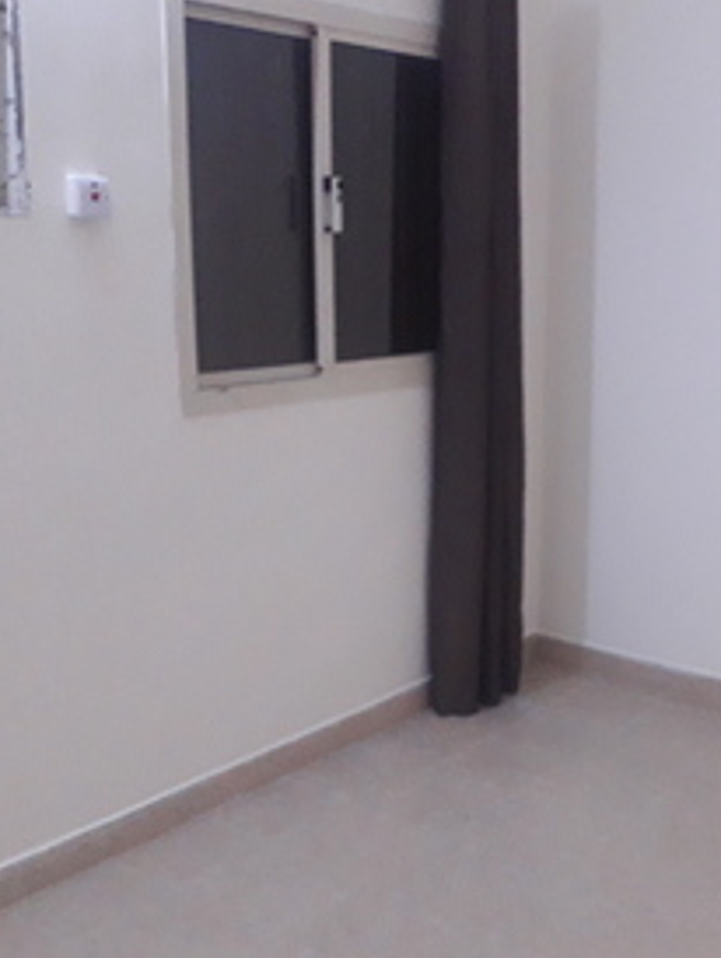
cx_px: 572
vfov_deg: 42.0
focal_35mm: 45
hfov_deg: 31.4
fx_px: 1248
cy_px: 537
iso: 500
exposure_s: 1/25
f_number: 1.9
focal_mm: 3.6
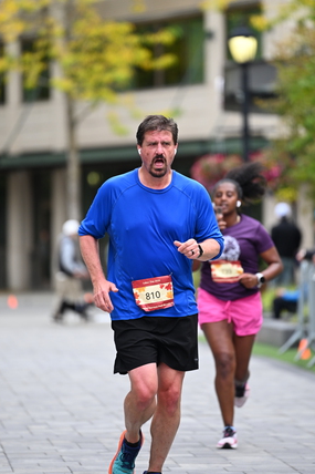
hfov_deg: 5.3
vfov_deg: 8.0
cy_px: 219
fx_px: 3376
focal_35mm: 257
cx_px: 158
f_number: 2.8
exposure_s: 1/2000
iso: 640
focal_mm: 200
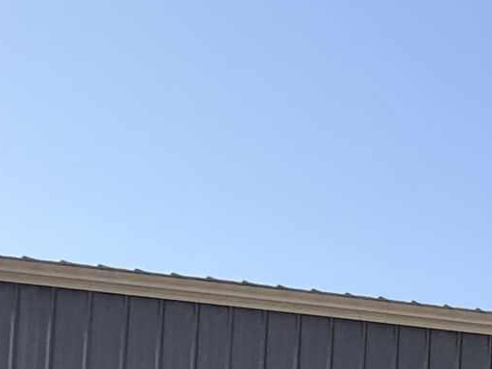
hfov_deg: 14.6
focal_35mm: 84
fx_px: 1194
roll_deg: +0.1
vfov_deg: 14.6
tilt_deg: +3.5
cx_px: 1187
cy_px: 730
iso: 25
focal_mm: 2.22
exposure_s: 1/770
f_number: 2.2
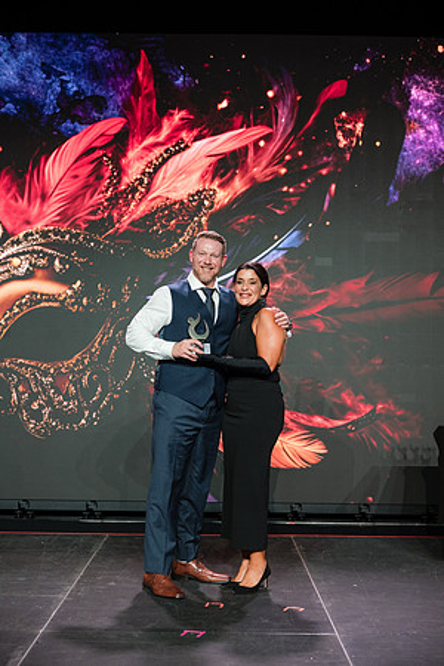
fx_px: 925
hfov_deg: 27.0
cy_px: 333
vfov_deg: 39.6
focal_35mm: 50
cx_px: 222
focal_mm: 50
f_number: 2.8
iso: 800
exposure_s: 1/160
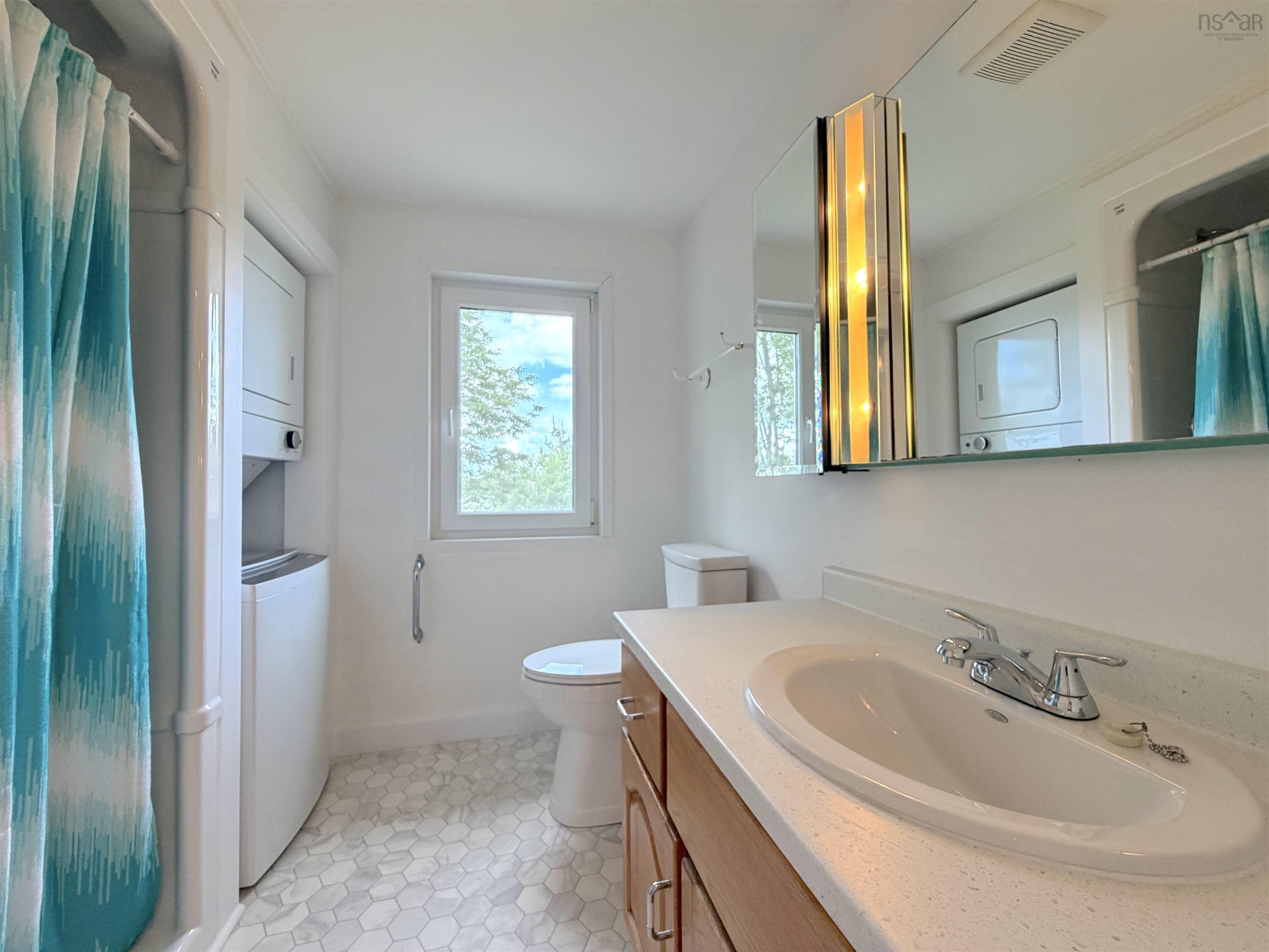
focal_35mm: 14
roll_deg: +0.8
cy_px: 476
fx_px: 513
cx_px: 634
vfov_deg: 85.7
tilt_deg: +2.2
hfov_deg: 102.1
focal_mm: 2.22
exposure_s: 1/120
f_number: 2.2
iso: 250
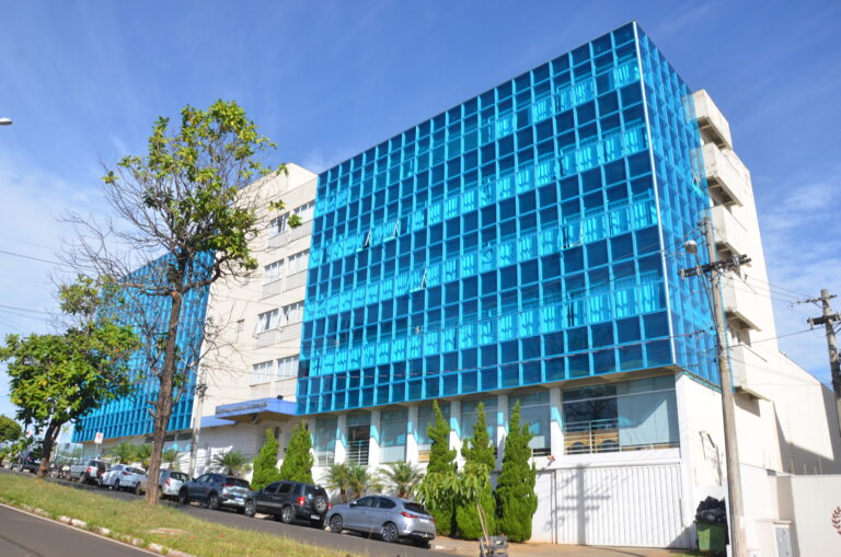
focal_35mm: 27
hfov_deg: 67.5
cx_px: 420
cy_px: 278
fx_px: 630
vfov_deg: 47.8
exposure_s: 1/250
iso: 100
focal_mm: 18
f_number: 8
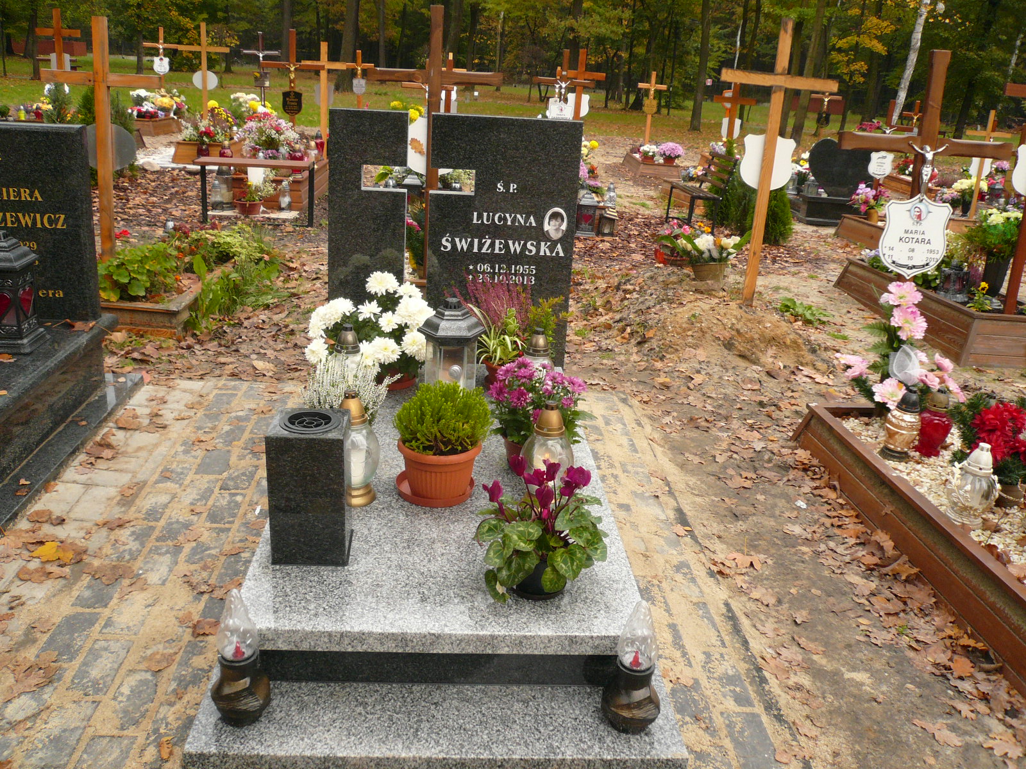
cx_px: 513
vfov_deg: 48.2
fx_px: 860
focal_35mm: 29
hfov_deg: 61.7
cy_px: 384
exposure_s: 1/250
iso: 100
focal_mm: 4.6
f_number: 2.8
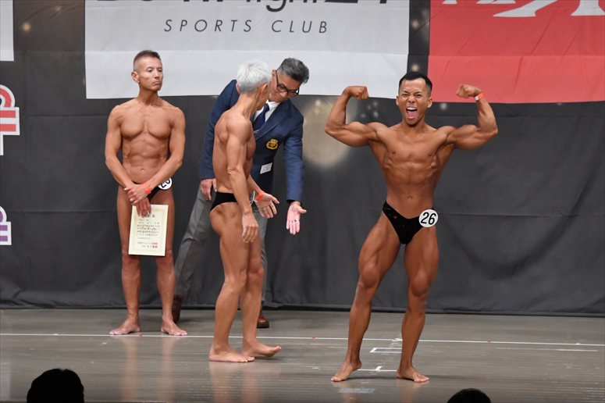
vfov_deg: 7.3
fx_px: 3141
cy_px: 202
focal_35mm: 187
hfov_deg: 11.0
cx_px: 302
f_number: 5.6
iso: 5000
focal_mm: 125
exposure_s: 1/400
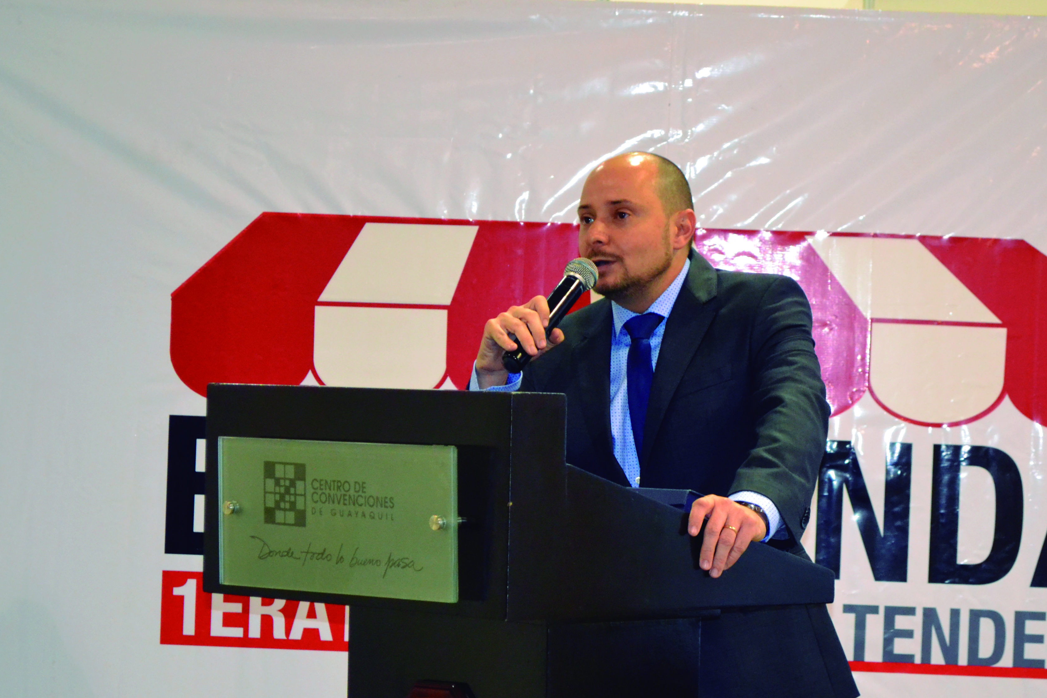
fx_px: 3306
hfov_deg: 18.0
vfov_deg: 12.0
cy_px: 447
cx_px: 653
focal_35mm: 114
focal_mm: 55
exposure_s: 1/60
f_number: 5.6
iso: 2500
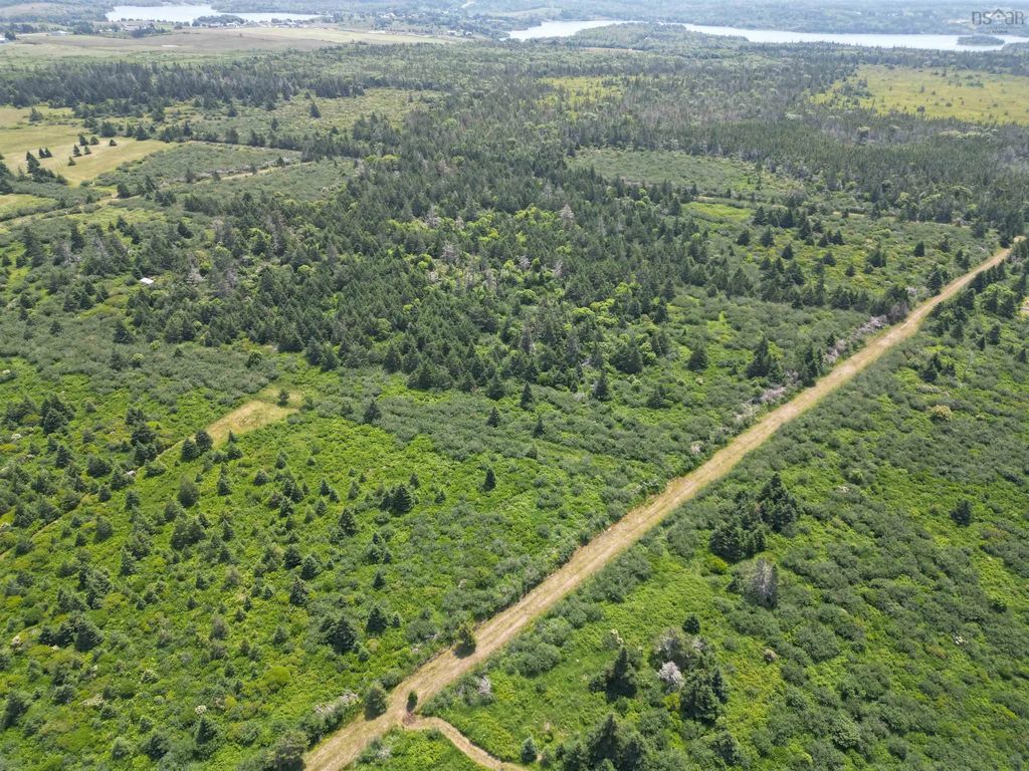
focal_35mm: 24
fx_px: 713
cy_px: 386
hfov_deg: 71.6
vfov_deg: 56.8
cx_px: 514
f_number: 1.7
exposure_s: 1/1000
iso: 100
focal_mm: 6.72
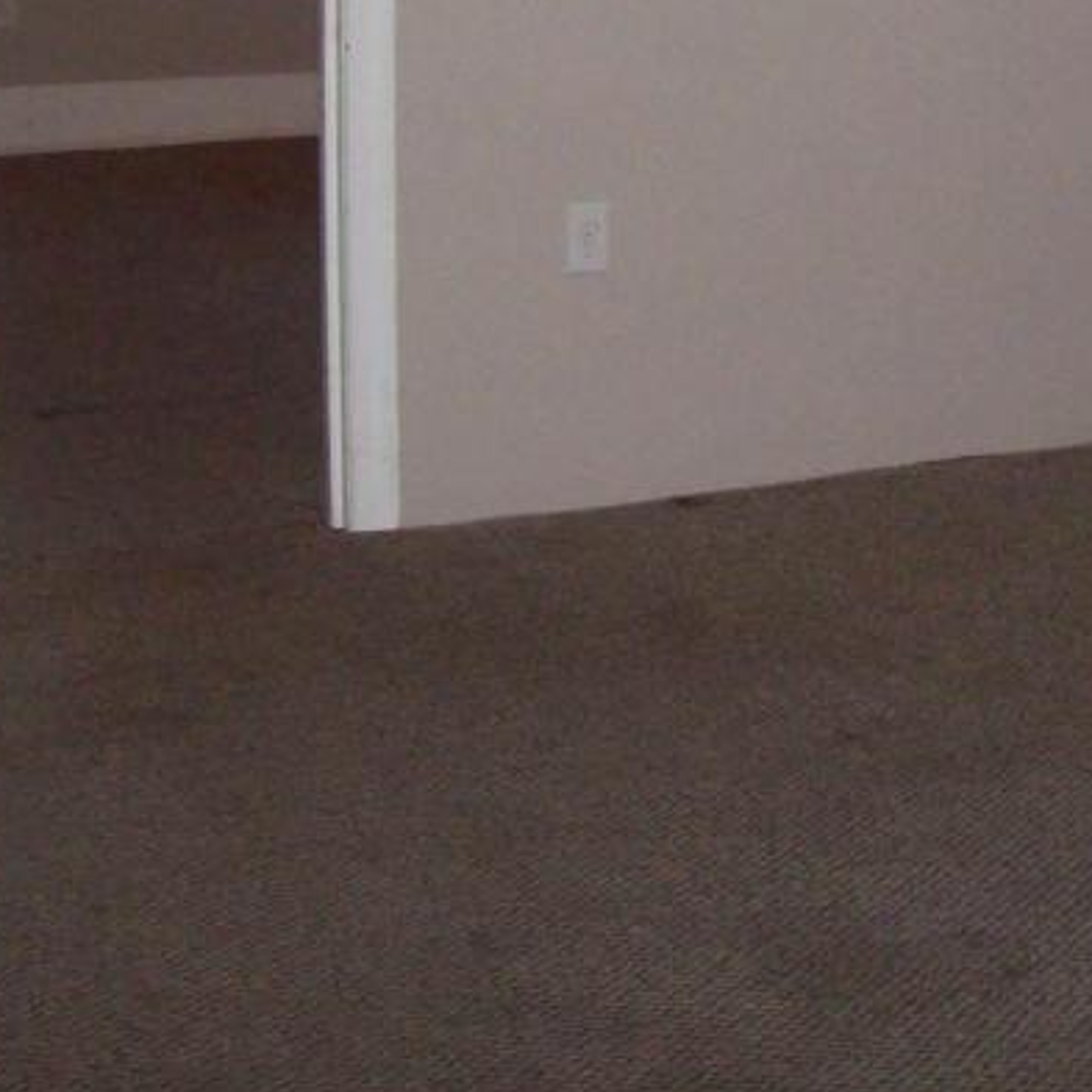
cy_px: 36
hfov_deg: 20.4
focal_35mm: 83
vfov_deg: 20.3
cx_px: 1028
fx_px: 2962
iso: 140
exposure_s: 1/64
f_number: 2.7
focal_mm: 6
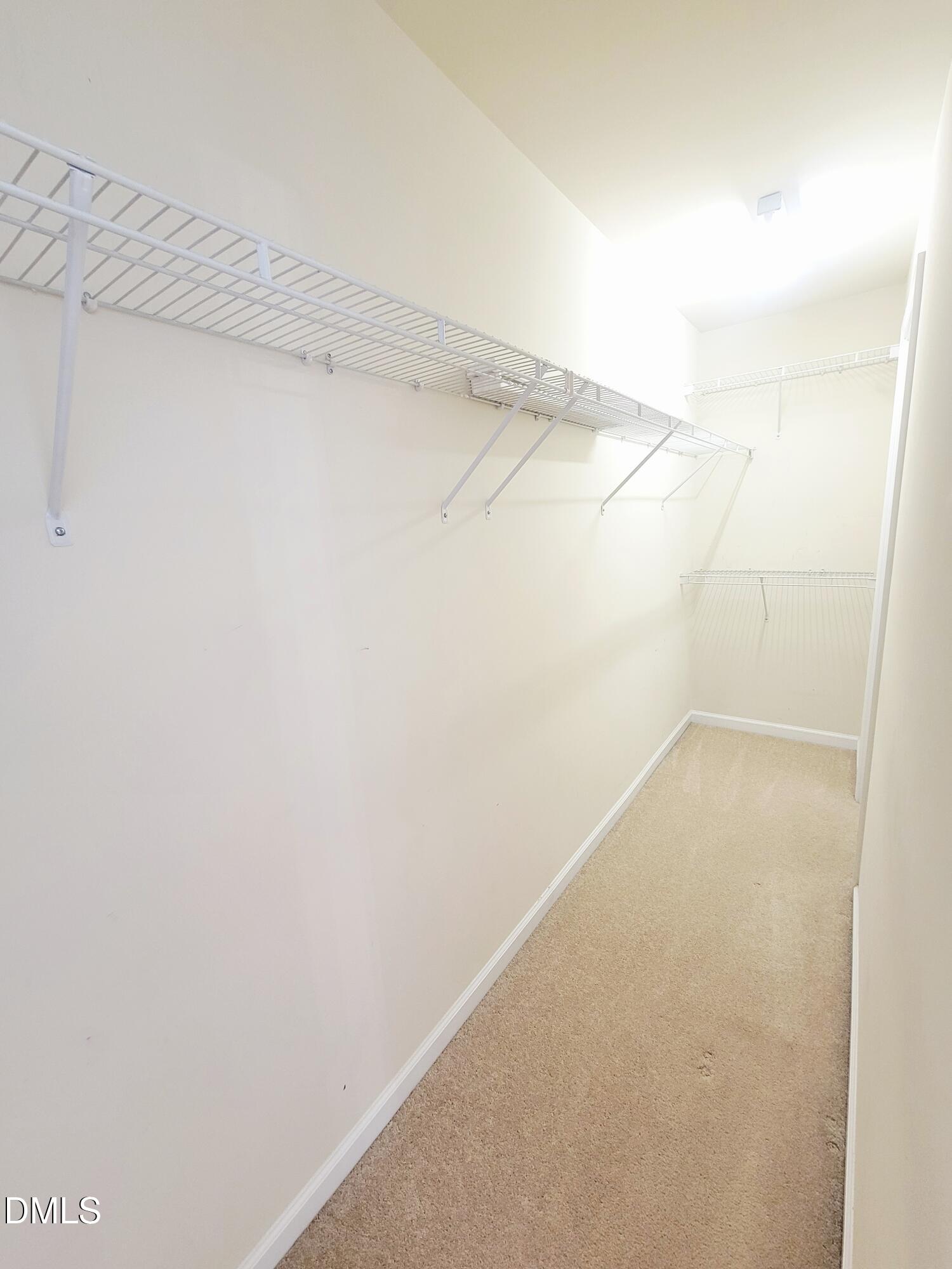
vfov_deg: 106.2
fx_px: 477
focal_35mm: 13
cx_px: 476
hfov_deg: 89.9
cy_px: 634
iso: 320
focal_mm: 2.2
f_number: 2.2
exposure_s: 1/40
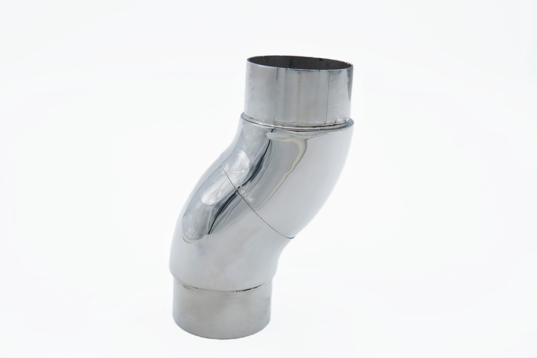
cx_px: 268
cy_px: 179
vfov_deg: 29.9
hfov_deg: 43.6
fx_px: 671
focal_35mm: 45
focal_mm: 30
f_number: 9.5
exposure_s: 1/10
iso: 100
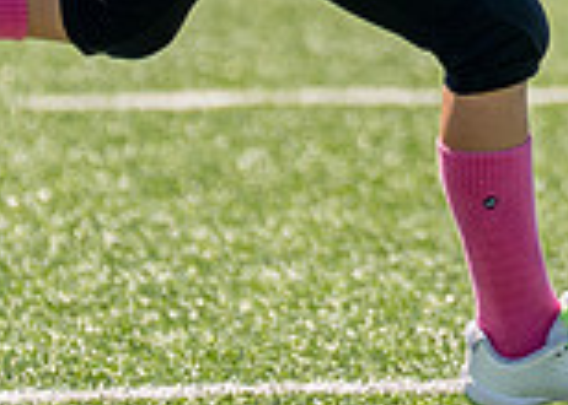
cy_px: -340
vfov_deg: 1.0
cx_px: 631
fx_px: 22439
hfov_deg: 1.4
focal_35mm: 1391
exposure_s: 1/3200
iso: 200
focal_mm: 200
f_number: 2.8
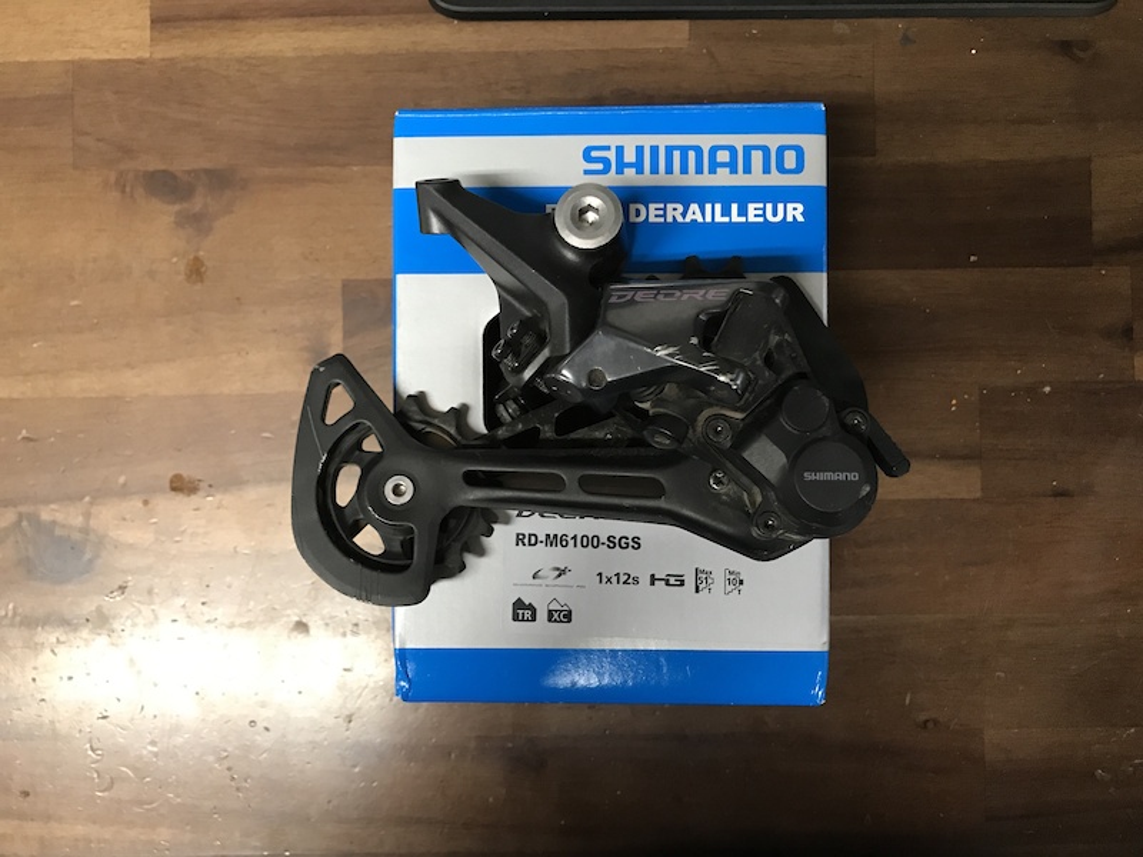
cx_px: 572
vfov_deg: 49.7
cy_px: 428
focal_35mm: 28
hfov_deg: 63.4
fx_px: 925
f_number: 1.8
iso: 50
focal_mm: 3.99
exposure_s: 1/15
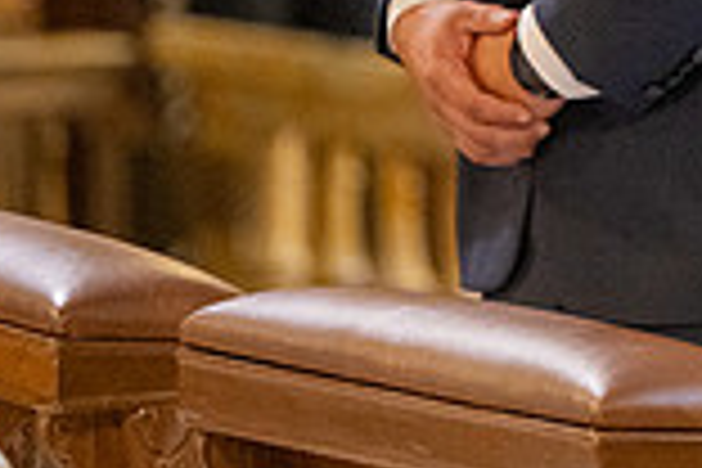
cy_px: -385
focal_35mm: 539
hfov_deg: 3.8
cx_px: 842
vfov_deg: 2.5
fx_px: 10510
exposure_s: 1/200
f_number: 2.8
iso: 2000
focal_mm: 145
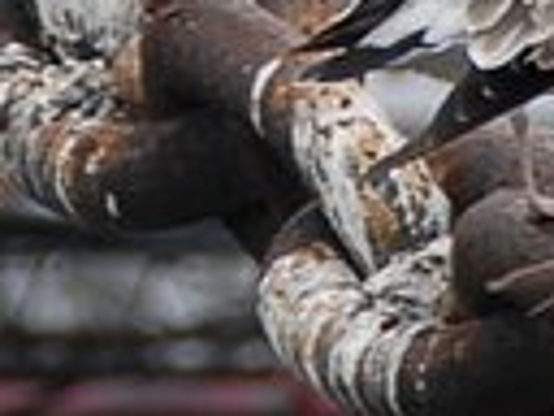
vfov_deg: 0.5
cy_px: -210
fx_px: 46092
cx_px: 342
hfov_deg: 0.7
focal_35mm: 2880
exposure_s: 1/125
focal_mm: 250
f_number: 6.3
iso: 100
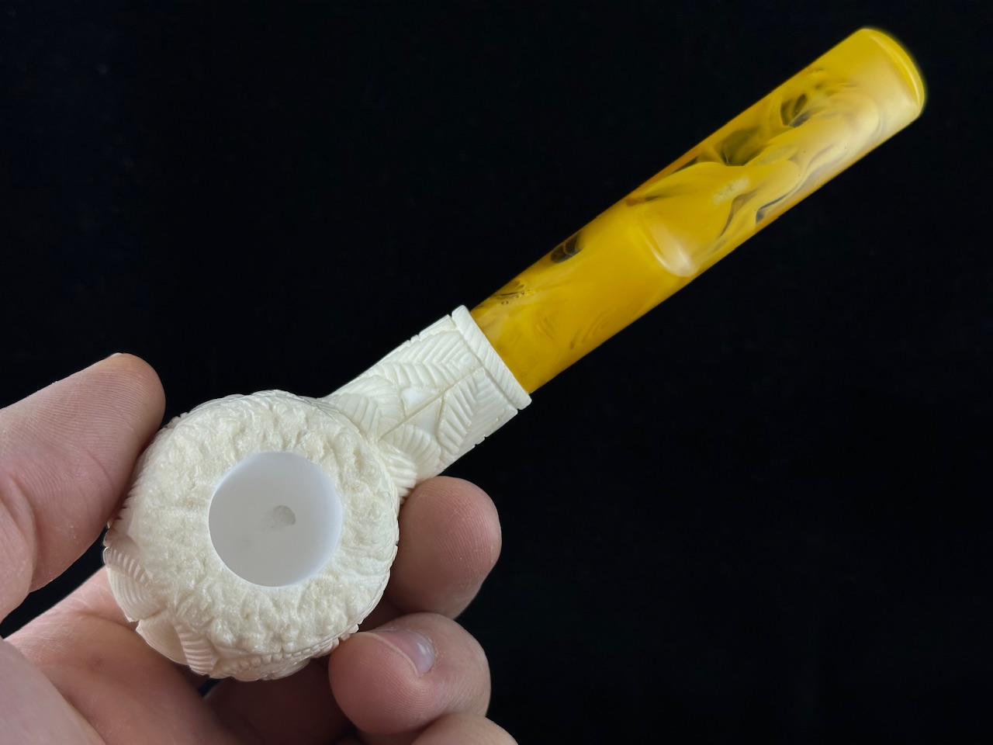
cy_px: 372
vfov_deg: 30.3
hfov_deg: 39.7
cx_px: 496
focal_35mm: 48
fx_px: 1377
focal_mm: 6.86
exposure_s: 1/756
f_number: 1.78
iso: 64
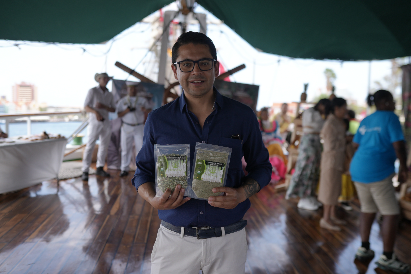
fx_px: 400
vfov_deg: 37.9
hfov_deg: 54.4
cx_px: 206
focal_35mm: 35
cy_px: 137
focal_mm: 35
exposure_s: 1/800
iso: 125
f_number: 2.2
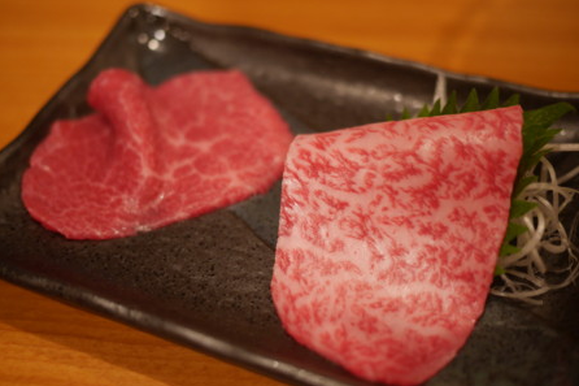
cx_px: 290
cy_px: 198
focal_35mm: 42
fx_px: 675
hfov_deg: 46.4
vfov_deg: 31.9
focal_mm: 20
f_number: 1.7
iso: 640
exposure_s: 1/60
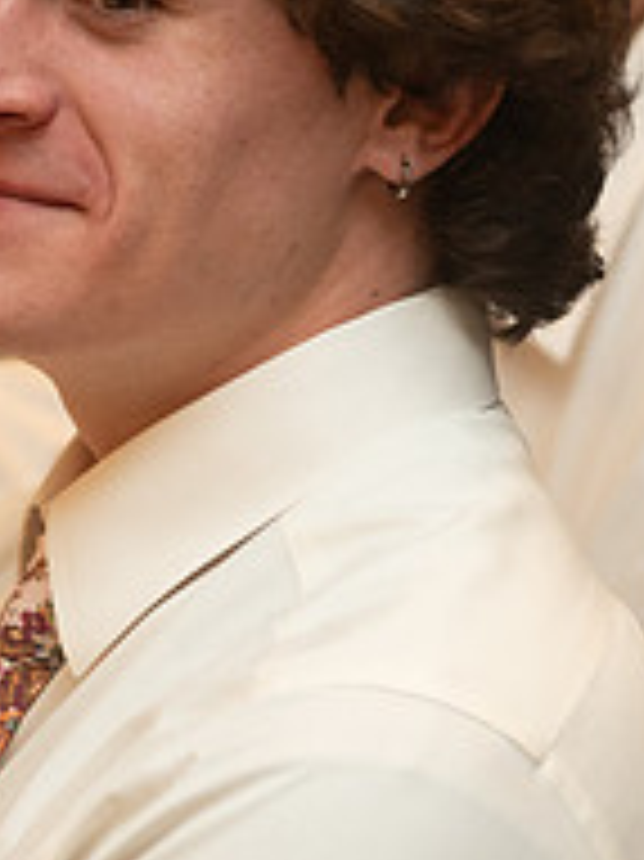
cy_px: 298
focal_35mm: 194
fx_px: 4818
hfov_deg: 7.6
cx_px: -168
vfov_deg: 10.2
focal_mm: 62
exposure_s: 1/200
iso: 3200
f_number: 4
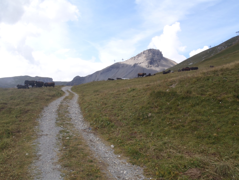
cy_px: 90
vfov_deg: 49.7
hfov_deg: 63.4
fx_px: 193
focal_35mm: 28
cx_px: 120
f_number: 4.5
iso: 80
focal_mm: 5
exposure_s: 1/320
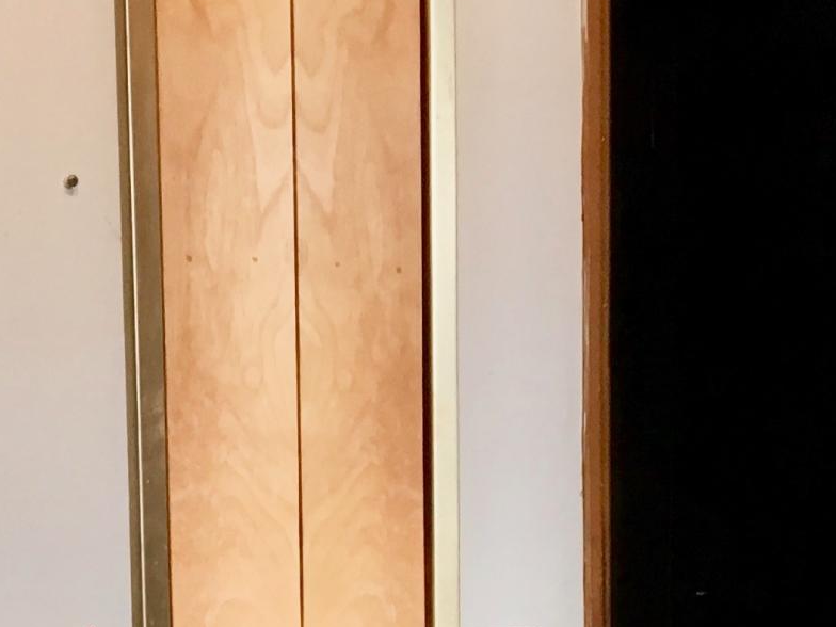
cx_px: 162
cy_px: 1046
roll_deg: +1.0
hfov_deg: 17.6
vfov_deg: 12.4
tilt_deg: -6.7
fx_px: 2681
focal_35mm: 111
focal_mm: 4.15
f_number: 2.2
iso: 25
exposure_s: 1/30
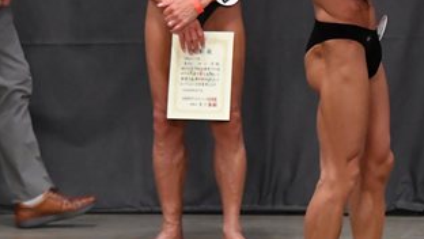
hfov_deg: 4.4
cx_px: 438
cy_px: 22
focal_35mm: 486
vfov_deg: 2.5
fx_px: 5468
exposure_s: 1/400
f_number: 5.6
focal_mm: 125
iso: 5000
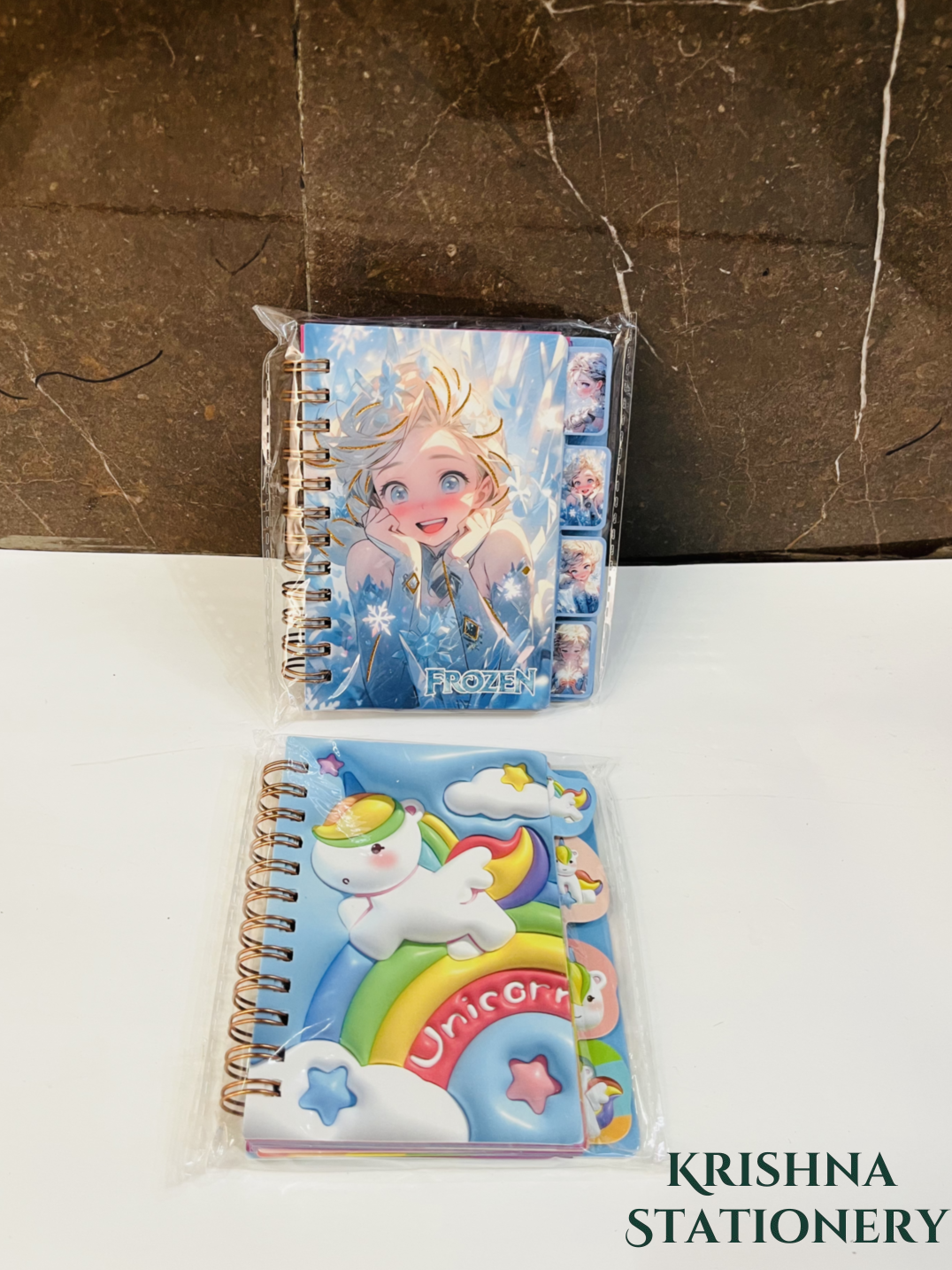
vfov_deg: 61.6
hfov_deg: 48.2
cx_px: 467
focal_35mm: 29
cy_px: 654
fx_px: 1063
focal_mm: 5.1
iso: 100
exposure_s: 1/50
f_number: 1.6
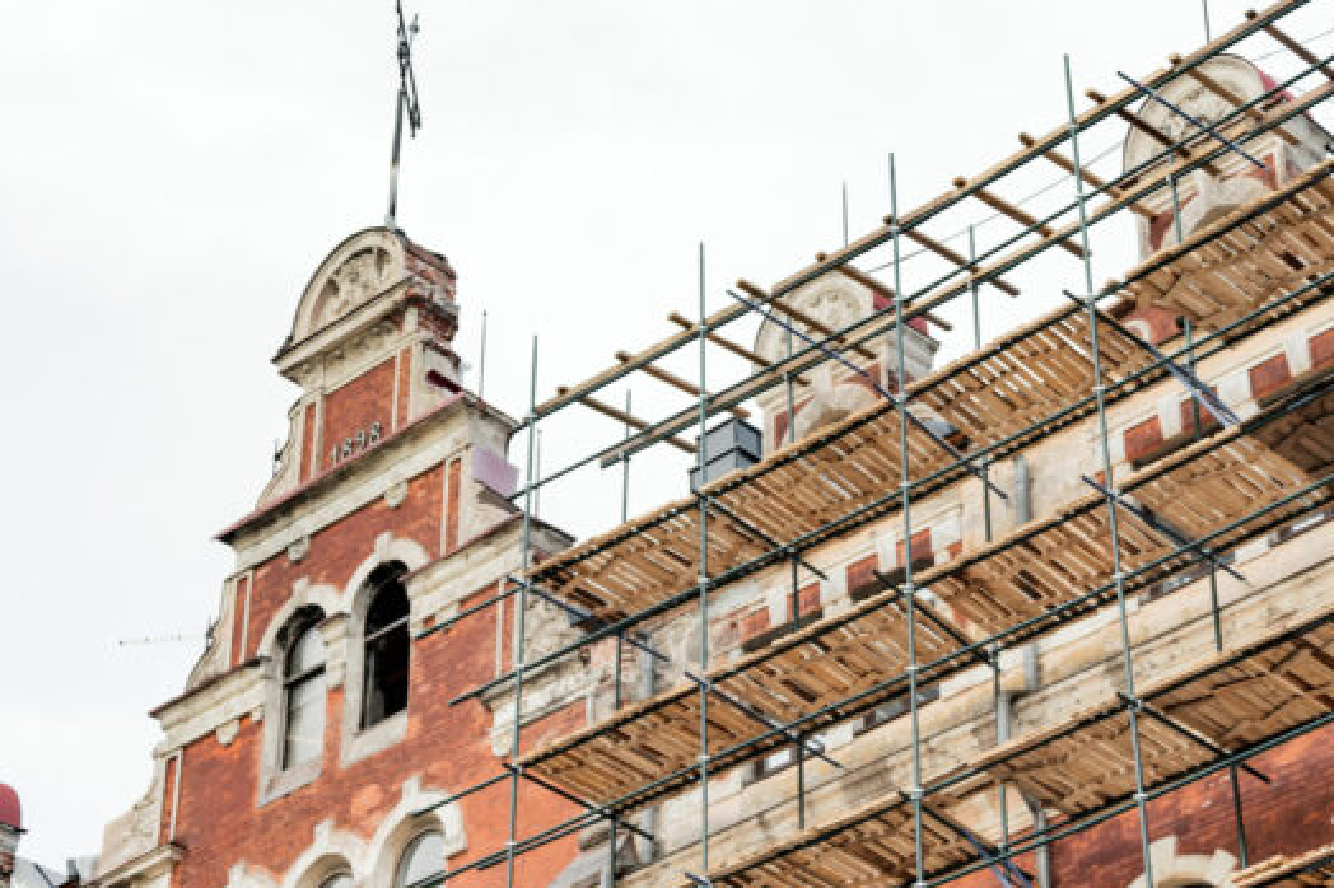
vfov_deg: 15.7
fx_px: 3229
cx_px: 896
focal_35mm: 87
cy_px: 513
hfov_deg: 23.2
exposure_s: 1/400
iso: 200
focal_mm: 44.6
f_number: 2.8
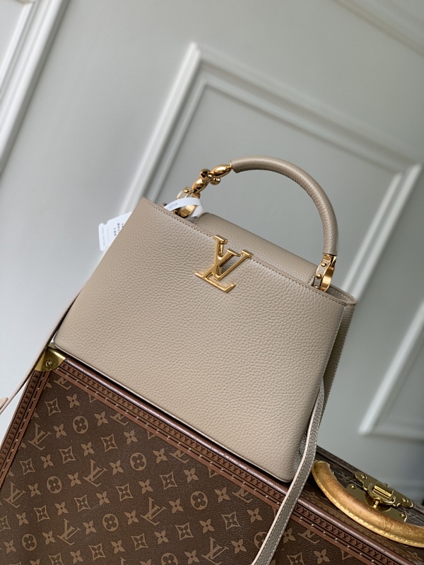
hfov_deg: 28.0
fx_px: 849
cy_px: 282
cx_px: 212
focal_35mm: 52
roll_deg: -24.4
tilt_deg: -10.0
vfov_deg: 36.8
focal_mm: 6
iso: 16
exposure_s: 1/146
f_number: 2.4
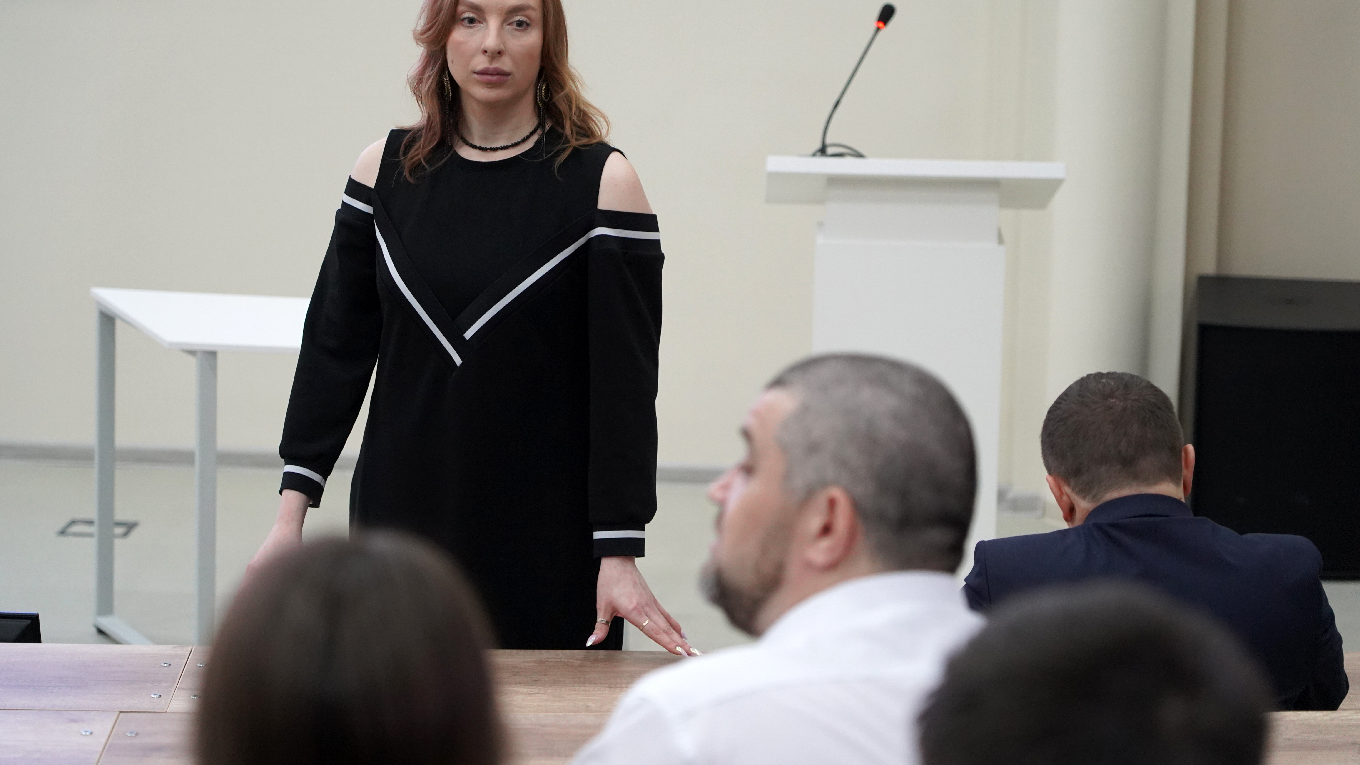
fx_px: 3029
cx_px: 680
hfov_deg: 25.3
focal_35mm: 84
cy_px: 366
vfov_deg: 14.4
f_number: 4
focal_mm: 80
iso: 4000
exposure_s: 1/160
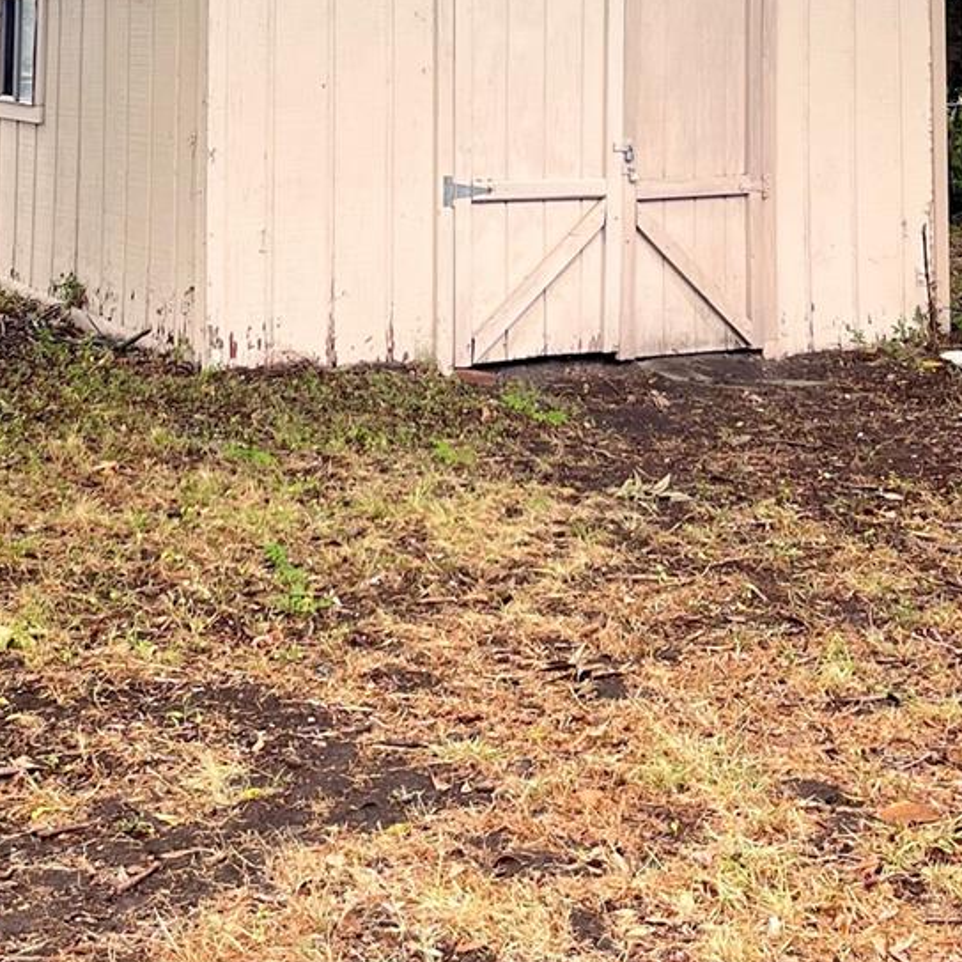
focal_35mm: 65
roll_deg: -0.4
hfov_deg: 26.4
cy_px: -124
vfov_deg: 24.5
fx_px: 2044
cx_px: 372
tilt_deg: +3.4
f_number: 1.6
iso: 50
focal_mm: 5.1
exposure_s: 1/430
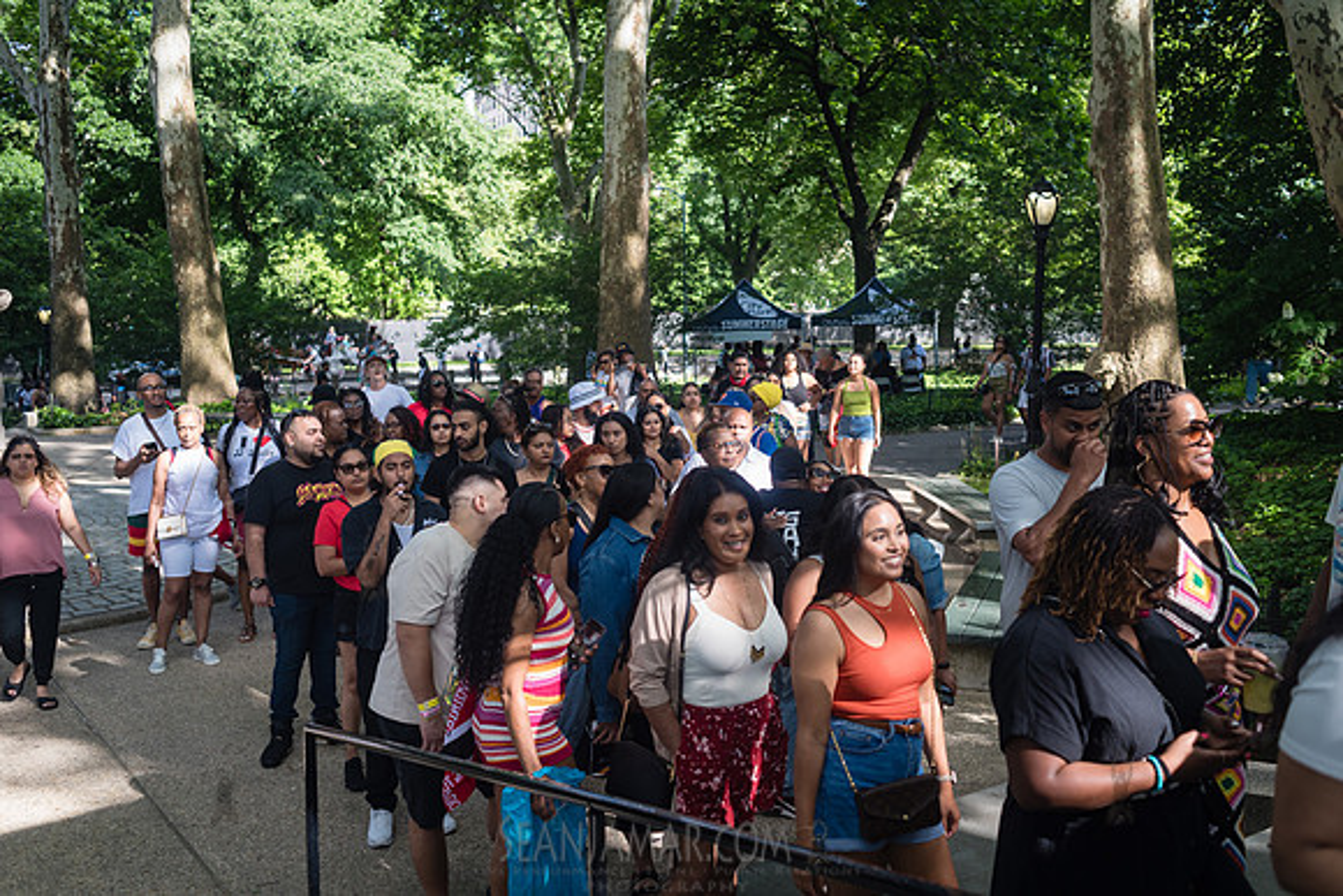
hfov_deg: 54.4
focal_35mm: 35
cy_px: 448
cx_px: 672
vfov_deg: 37.9
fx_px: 1306
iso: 400
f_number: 3.5
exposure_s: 1/640
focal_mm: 35
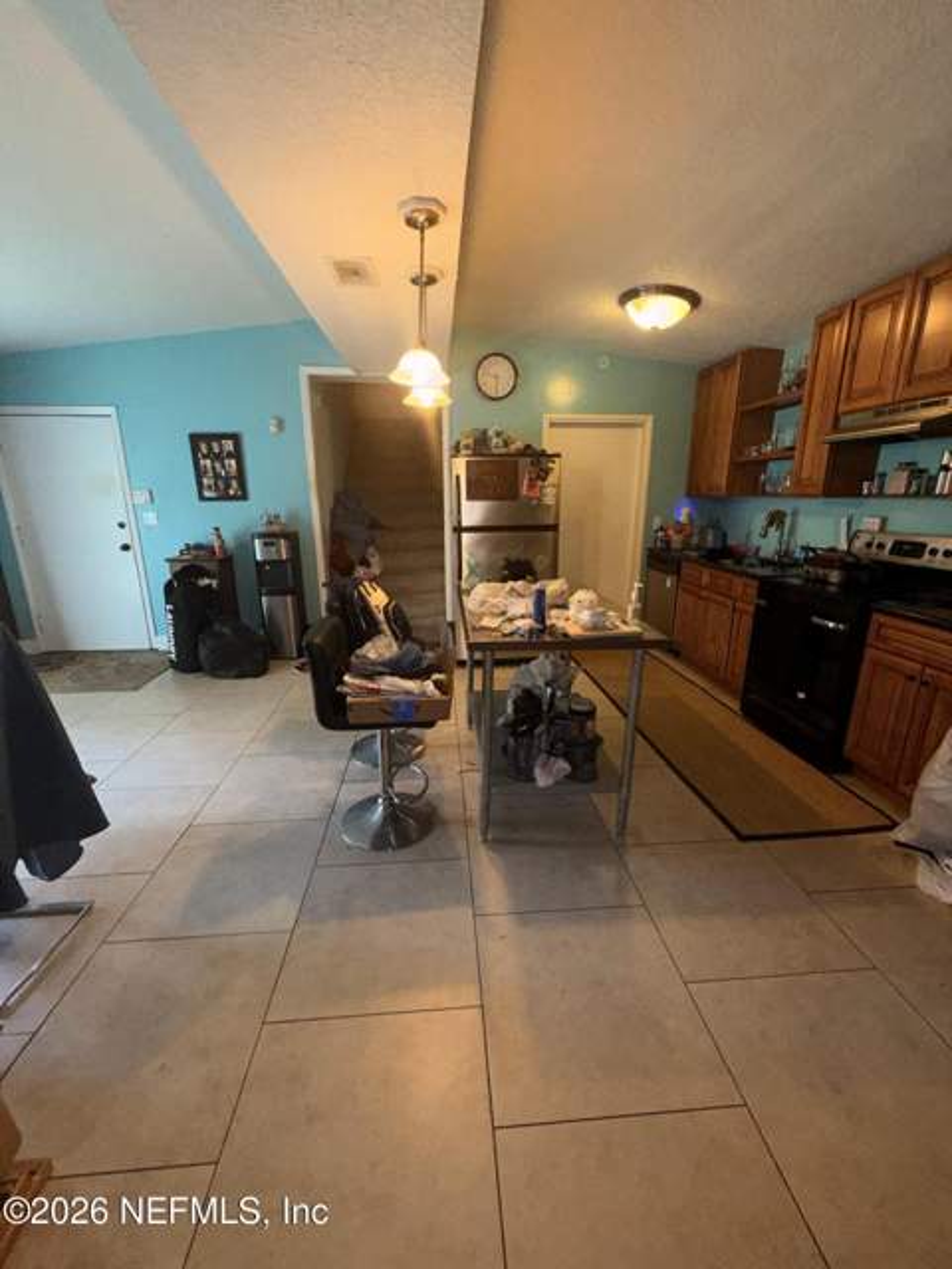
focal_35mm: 14
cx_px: 476
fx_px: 513
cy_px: 634
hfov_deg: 85.7
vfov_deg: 102.1
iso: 125
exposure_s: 1/60
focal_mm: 2.22
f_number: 2.2
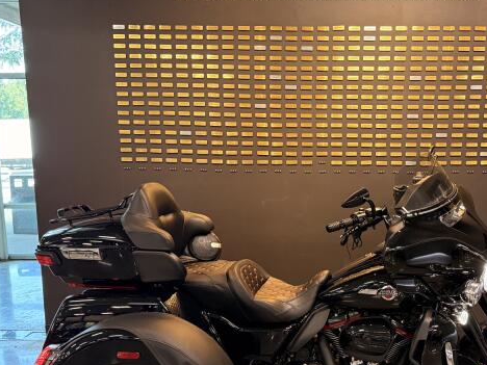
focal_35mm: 41
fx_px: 577
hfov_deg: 44.8
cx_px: 340
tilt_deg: -9.6
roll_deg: +0.6
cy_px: 238
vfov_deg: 34.9
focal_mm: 6.76
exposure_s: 1/60
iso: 320
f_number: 1.78
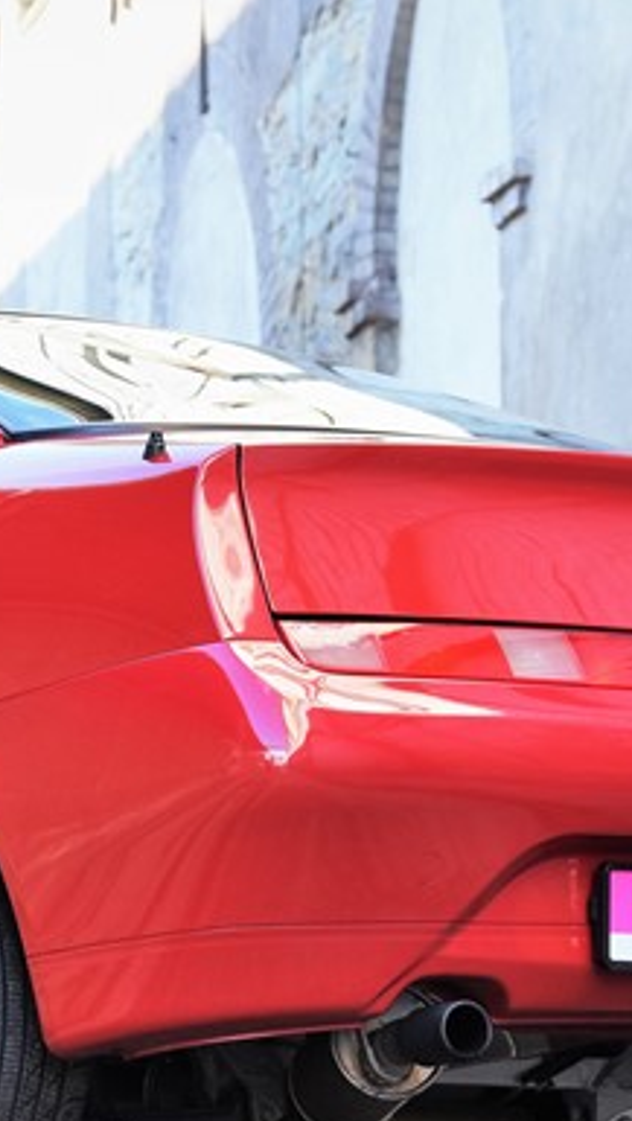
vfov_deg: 11.6
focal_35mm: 186
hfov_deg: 6.5
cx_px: -68
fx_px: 5533
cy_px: 742
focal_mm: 75
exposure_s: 1/160
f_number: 6.3
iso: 400
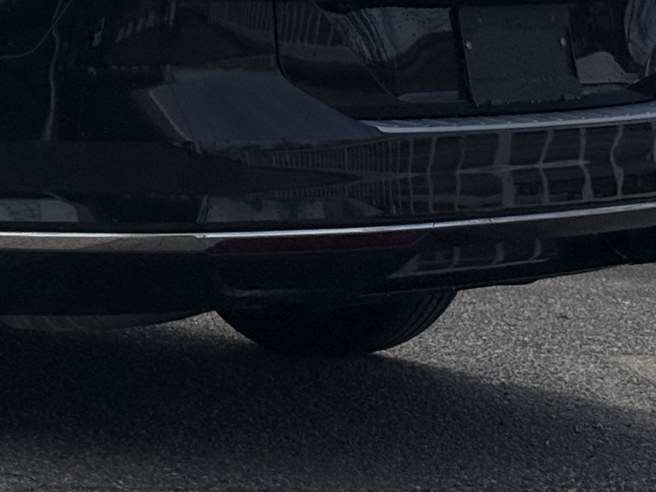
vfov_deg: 8.6
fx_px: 3241
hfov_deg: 11.2
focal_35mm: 171
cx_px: -223
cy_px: -156
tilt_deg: +0.1
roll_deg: +1.0
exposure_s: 1/9901
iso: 64
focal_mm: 6.76
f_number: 1.78
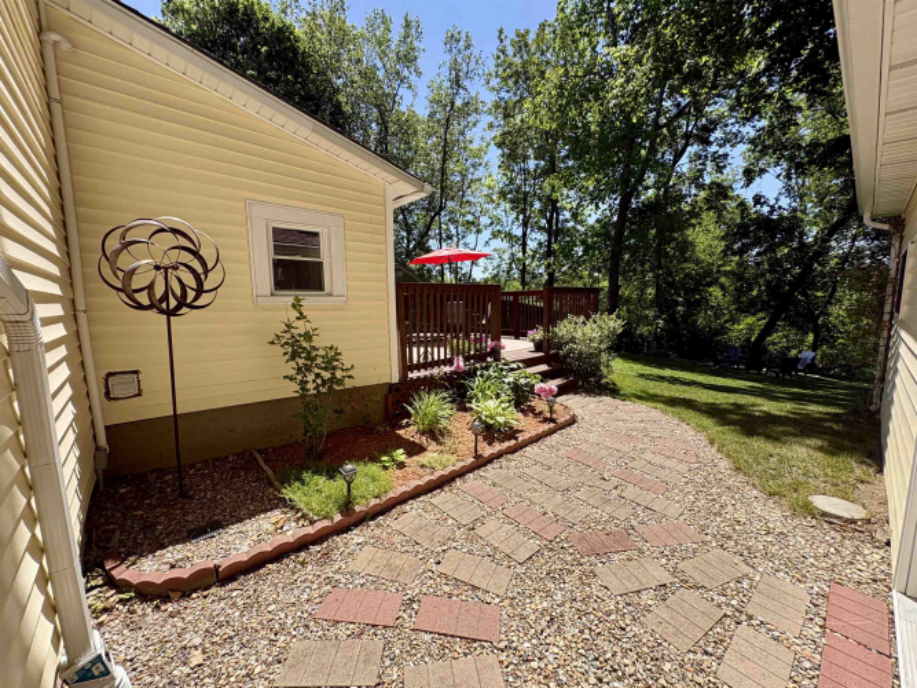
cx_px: 458
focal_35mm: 14
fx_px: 371
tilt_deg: -6.9
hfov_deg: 102.1
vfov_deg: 85.7
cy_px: 344
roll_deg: +0.9
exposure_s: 1/944
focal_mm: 2.22
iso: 50
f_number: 2.2
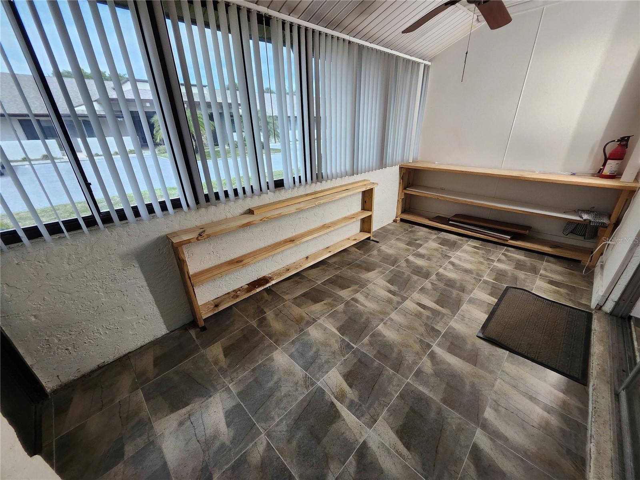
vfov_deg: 89.9
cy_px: 240
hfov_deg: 106.2
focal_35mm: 13
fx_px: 240
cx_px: 320
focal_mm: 1.74
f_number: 2.2
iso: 125
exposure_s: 1/60
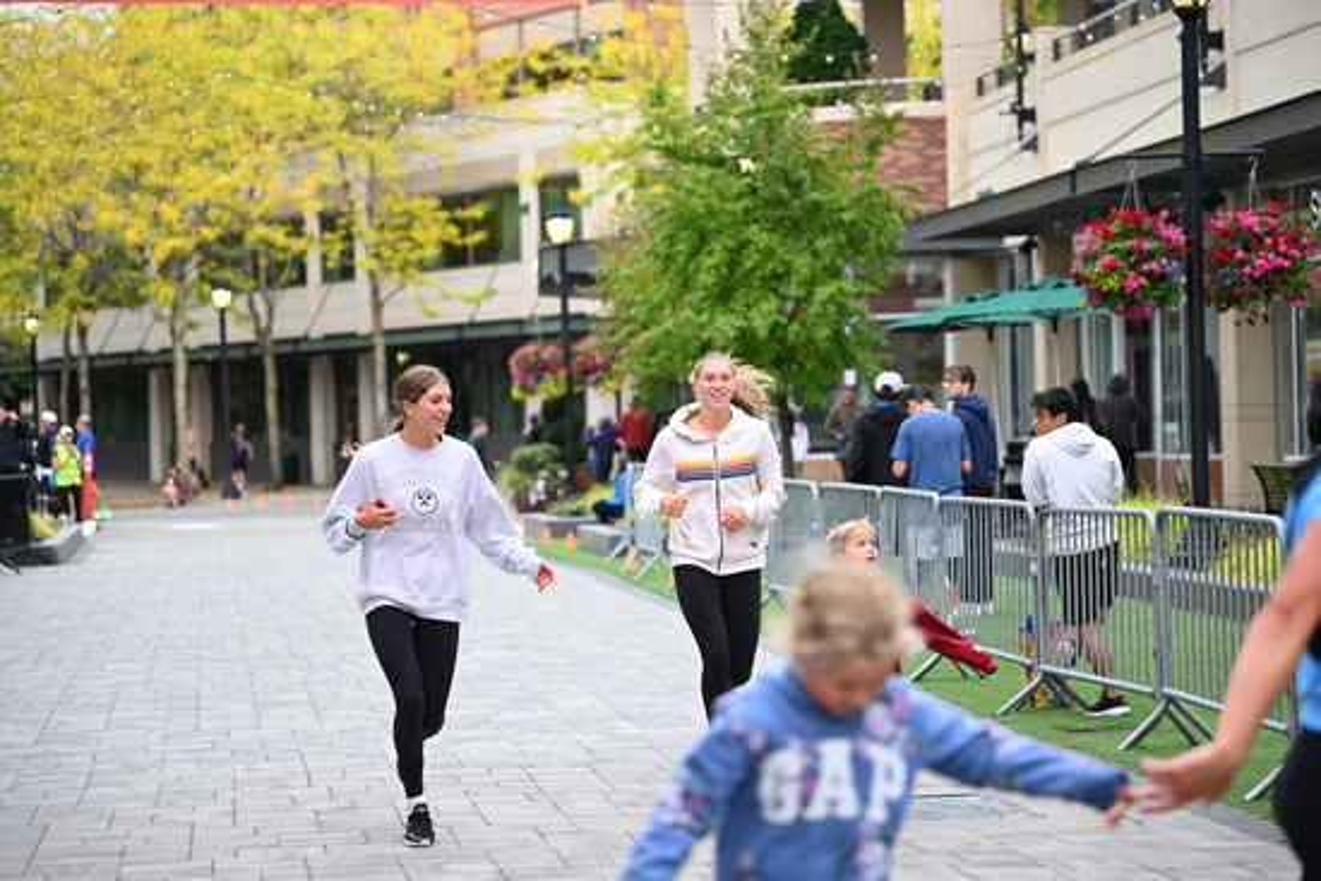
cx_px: 660
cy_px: 440
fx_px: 3523
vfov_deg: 14.3
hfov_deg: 21.2
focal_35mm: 96
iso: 640
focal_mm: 96
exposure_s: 1/1600
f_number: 2.8
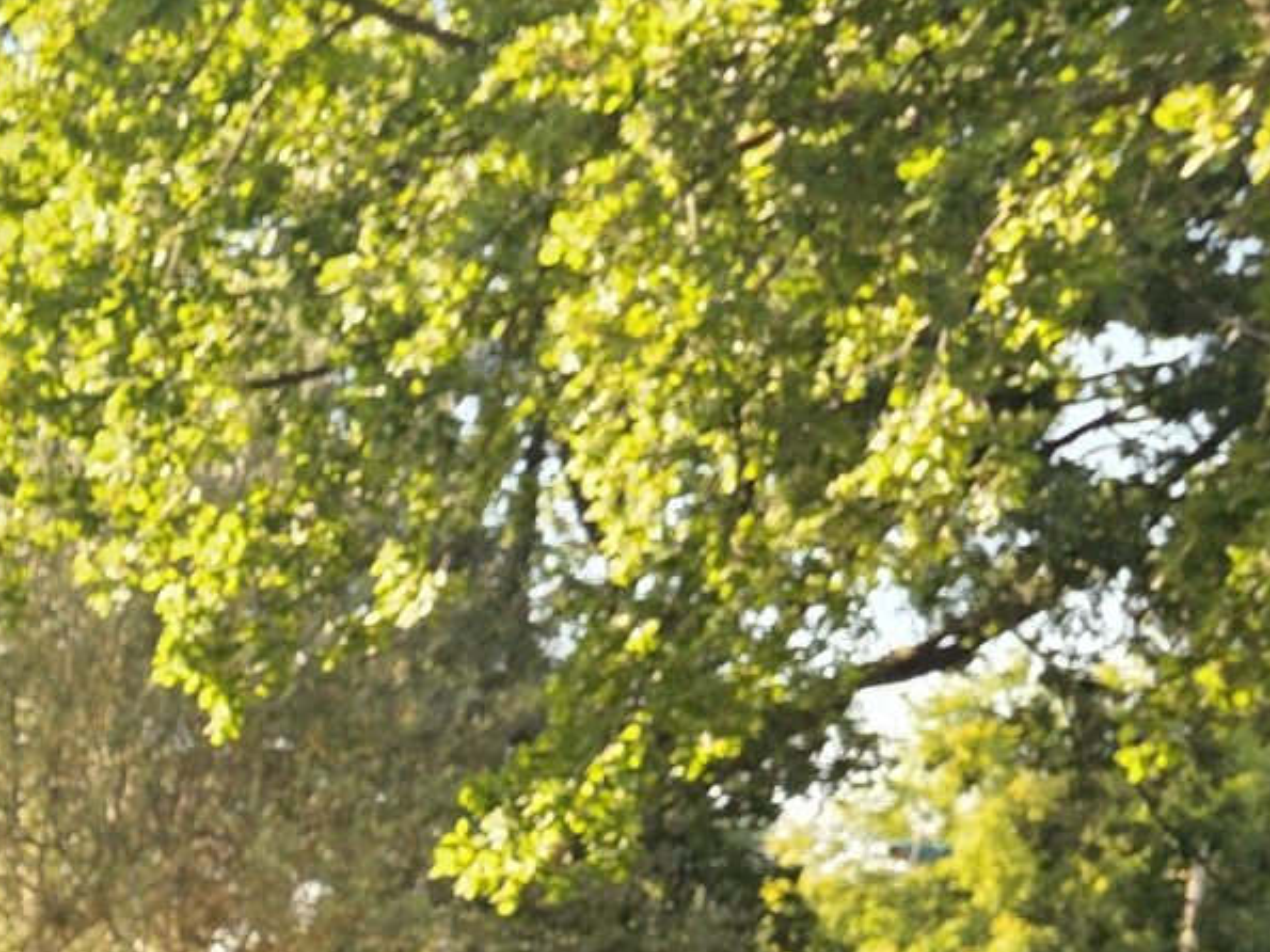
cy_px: 1994
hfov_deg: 15.5
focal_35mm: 99
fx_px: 3631
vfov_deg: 12.8
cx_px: -1325
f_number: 1.7
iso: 32
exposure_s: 1/359
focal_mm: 6.3
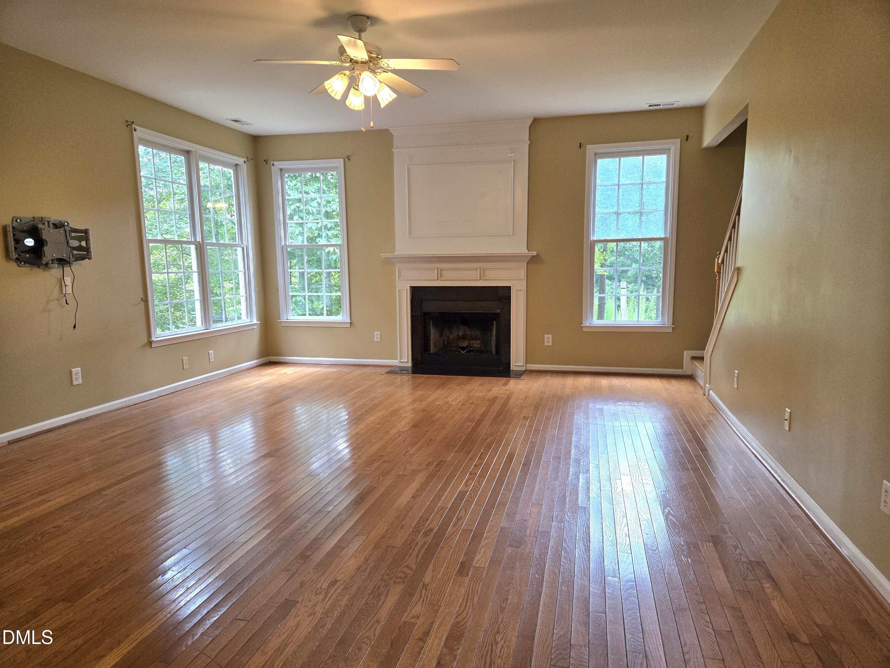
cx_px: 445
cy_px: 334
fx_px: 591
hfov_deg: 73.9
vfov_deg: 58.9
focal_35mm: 23
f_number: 1.8
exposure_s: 1/120
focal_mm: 5.4
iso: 160
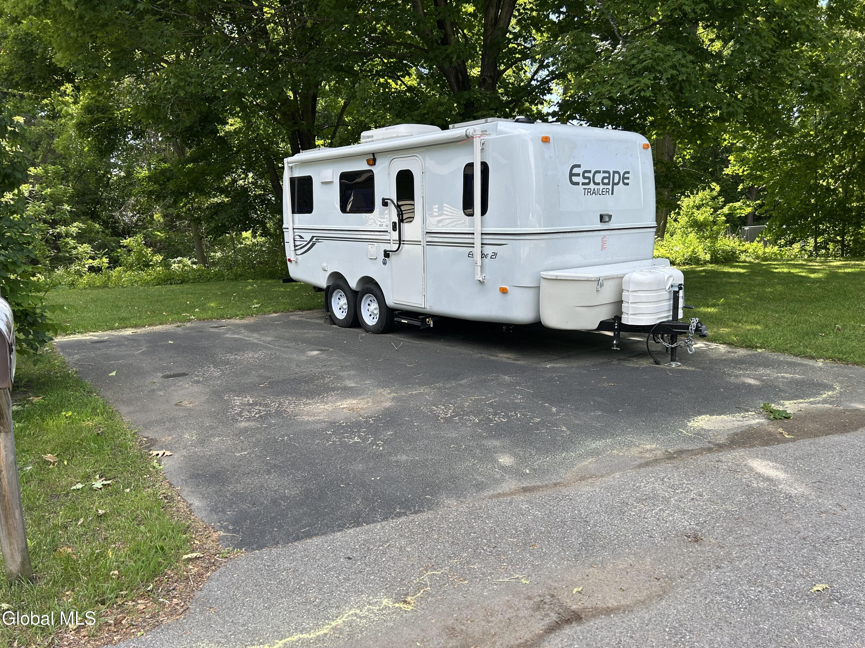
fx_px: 650
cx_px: 432
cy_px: 324
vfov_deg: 53.1
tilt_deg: -9.5
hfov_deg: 67.3
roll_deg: +1.1
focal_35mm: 26
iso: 50
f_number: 1.5
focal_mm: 5.7
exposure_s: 1/894
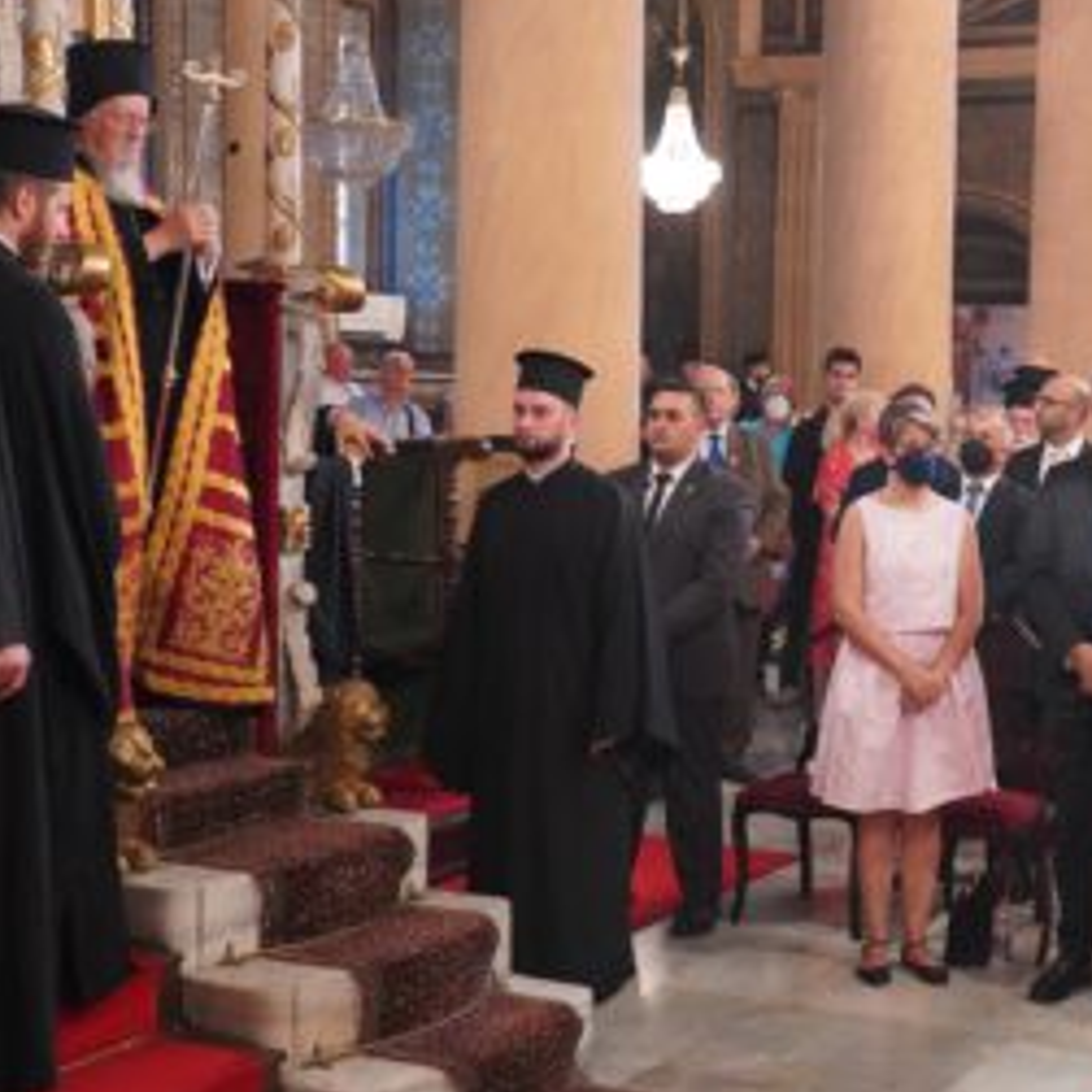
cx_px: 935
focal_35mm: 58
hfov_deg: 28.6
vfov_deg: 29.6
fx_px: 2070
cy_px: 535
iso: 8000
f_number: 4
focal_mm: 38
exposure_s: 1/160
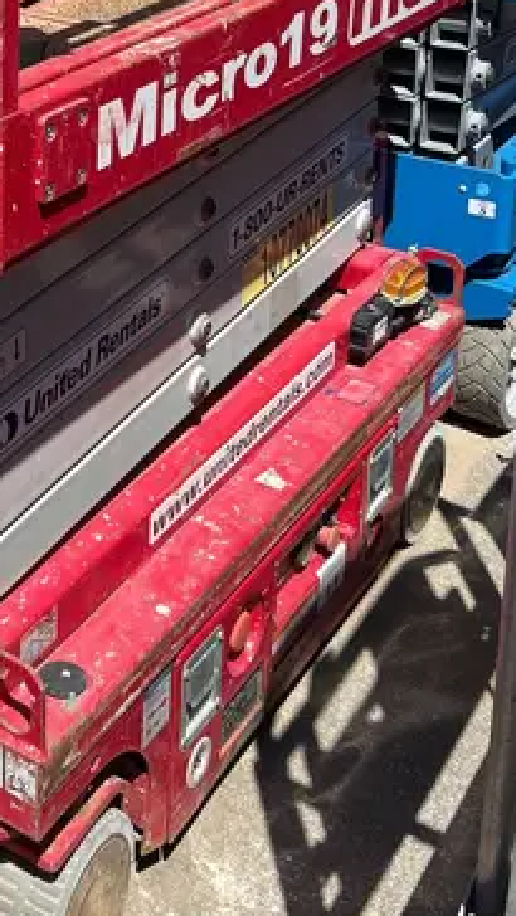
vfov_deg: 34.0
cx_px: -53
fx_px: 1385
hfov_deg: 20.1
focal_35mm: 57
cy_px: 44
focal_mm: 5.7
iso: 50
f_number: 1.5
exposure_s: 1/3257
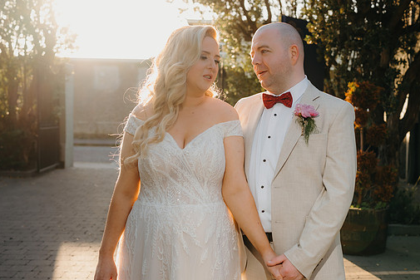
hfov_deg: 40.1
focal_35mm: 49
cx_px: 259
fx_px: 572
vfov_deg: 27.5
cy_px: 148
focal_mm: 35
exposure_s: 1/250
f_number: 3.2
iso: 100
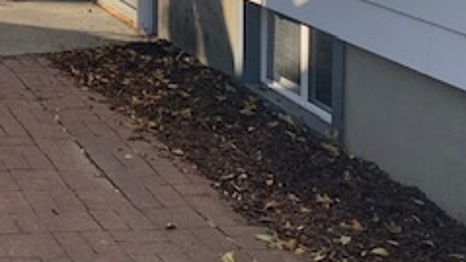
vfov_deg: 14.8
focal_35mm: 76
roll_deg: -0.1
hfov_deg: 25.4
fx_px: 938
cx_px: -78
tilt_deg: -5.6
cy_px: -121
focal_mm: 4.25
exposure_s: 1/534
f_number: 1.8
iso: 25
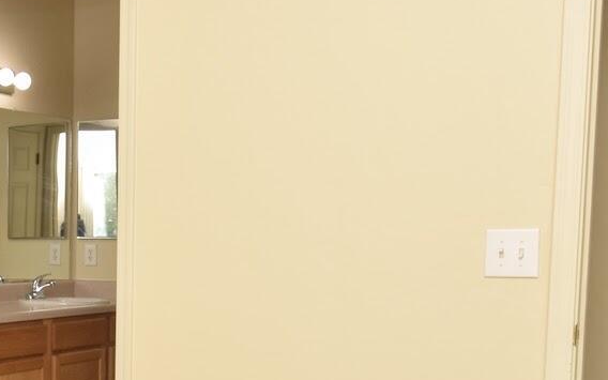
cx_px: -43
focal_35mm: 62
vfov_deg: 20.5
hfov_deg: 30.0
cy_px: 344
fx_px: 1027
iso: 400
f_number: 9
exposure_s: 1/50
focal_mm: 12
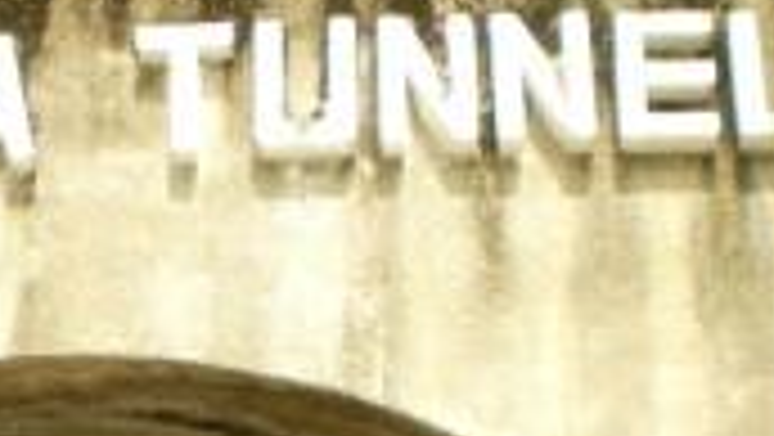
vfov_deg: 10.8
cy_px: 688
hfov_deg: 19.4
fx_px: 2218
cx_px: 54
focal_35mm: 108
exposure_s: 1/116
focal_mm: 6.3
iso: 50
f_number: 4.6
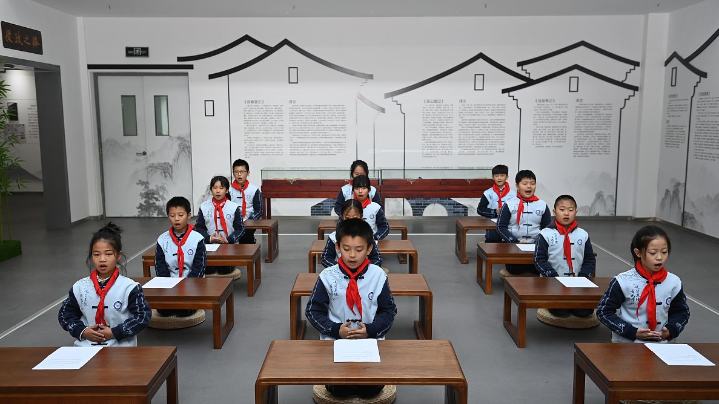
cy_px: 229
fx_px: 686
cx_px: 357
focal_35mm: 36
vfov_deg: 32.8
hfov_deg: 55.3
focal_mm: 34
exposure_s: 1/200
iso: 800
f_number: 3.5
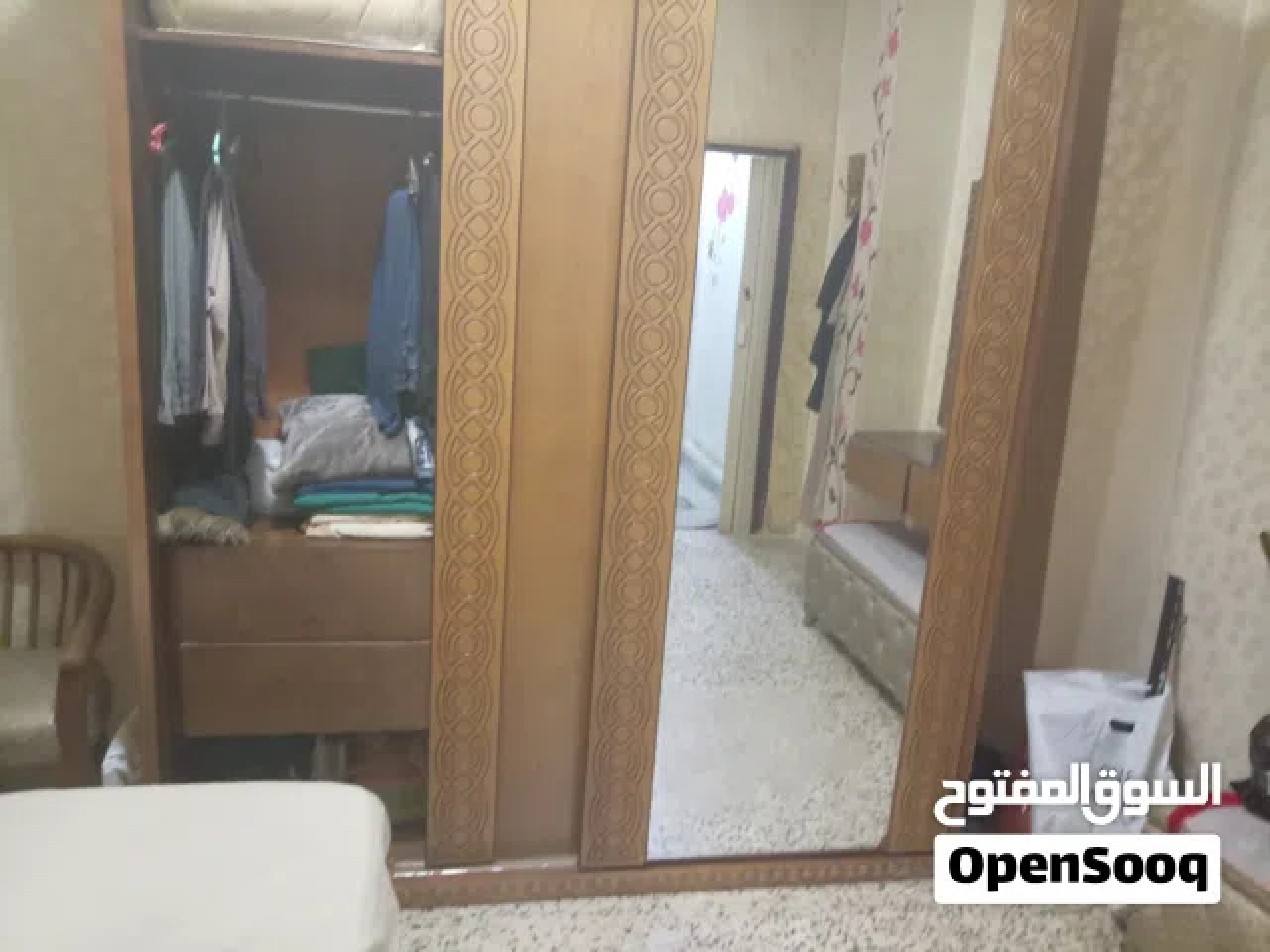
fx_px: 917
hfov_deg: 69.4
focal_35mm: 25
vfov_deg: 54.9
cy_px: 476
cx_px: 635
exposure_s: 1/16.7
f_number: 1.8
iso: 2116
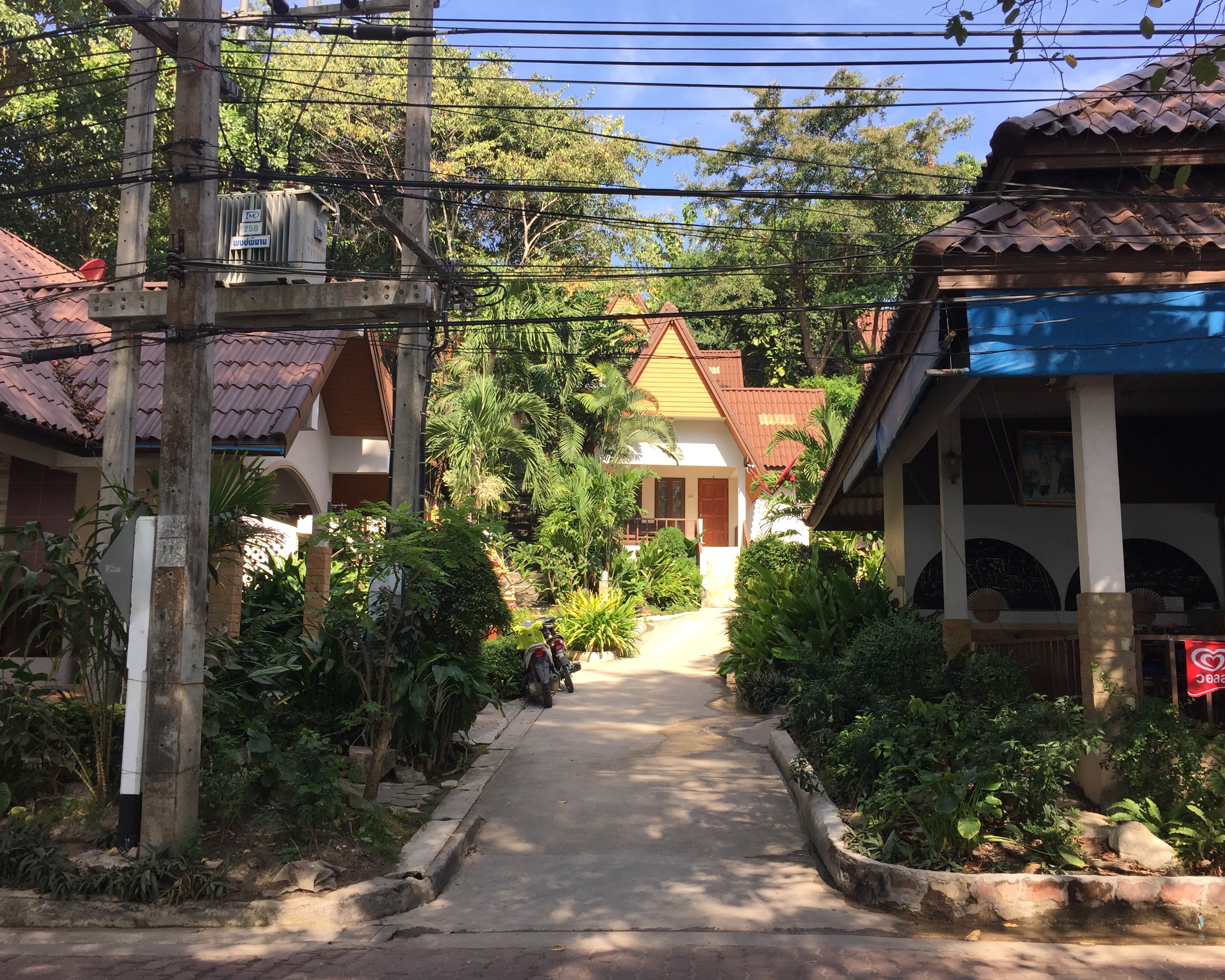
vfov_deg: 47.1
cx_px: 637
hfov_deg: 57.2
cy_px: 489
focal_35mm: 31
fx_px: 1124
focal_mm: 4.15
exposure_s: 1/682
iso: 32
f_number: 2.2
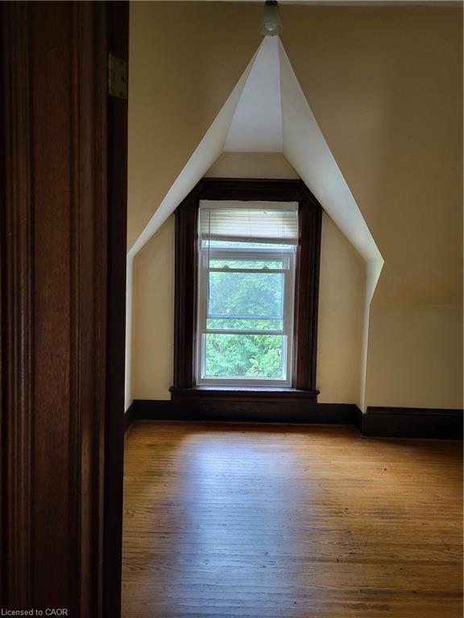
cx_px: 232
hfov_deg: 53.1
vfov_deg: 67.3
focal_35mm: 26
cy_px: 309
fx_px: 465
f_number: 1.8
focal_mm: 5.4
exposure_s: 1/40
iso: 250
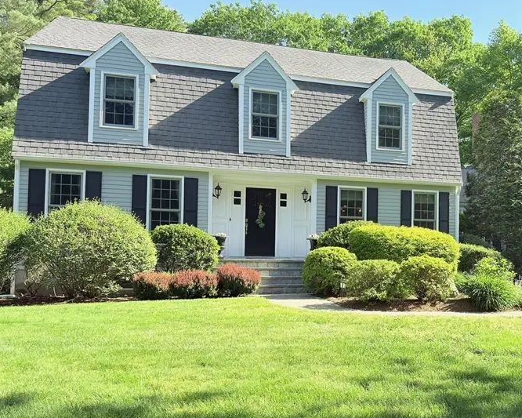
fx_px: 556
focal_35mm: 36
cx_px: 356
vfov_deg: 41.1
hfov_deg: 49.2
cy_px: 234
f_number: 1.78
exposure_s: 1/1287
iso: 80
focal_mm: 6.76
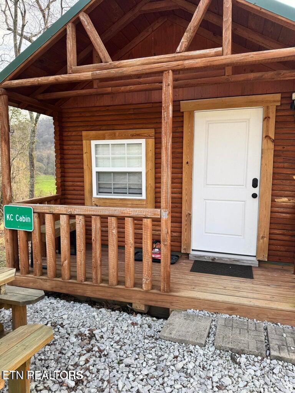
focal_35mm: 24
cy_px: 196
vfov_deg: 71.6
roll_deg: +0.5
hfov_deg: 56.8
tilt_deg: -6.4
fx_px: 273
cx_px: 148
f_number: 1.78
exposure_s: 1/439
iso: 80
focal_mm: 6.76
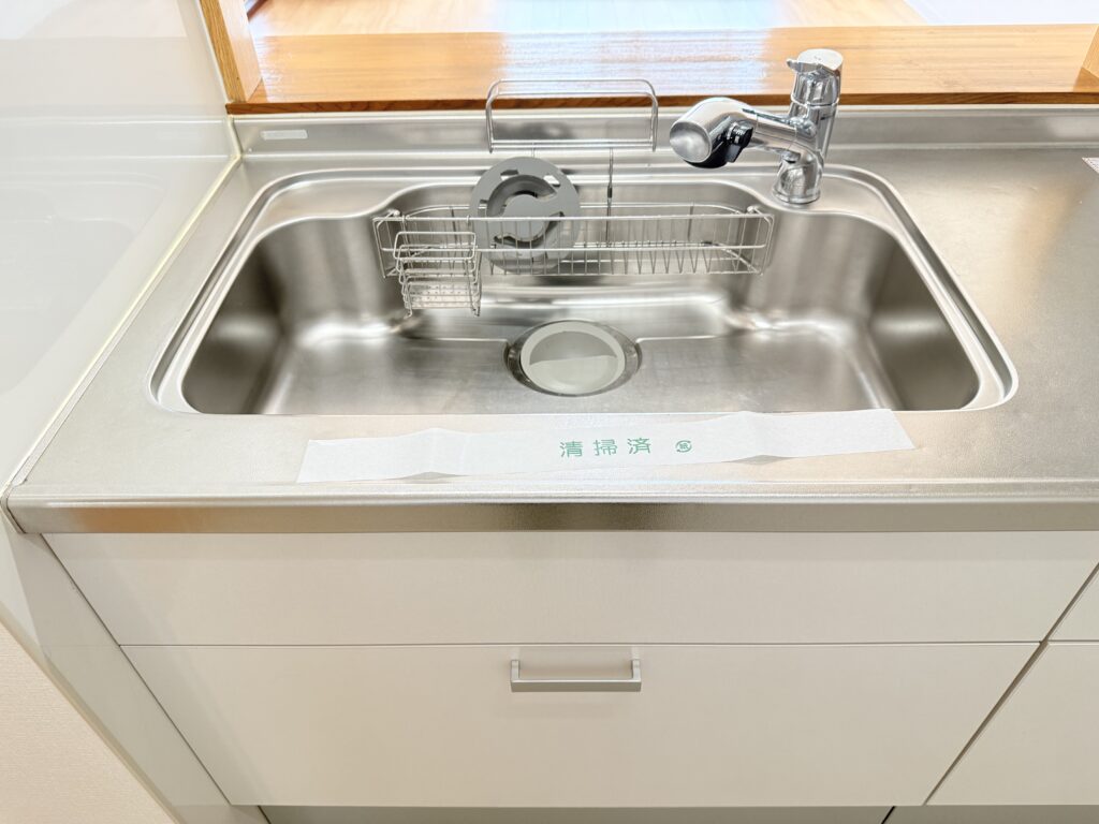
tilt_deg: -42.1
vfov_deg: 56.8
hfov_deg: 71.6
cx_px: 550
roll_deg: +0.5
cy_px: 412
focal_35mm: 24
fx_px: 762
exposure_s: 1/121
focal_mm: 6.76
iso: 160
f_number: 1.78
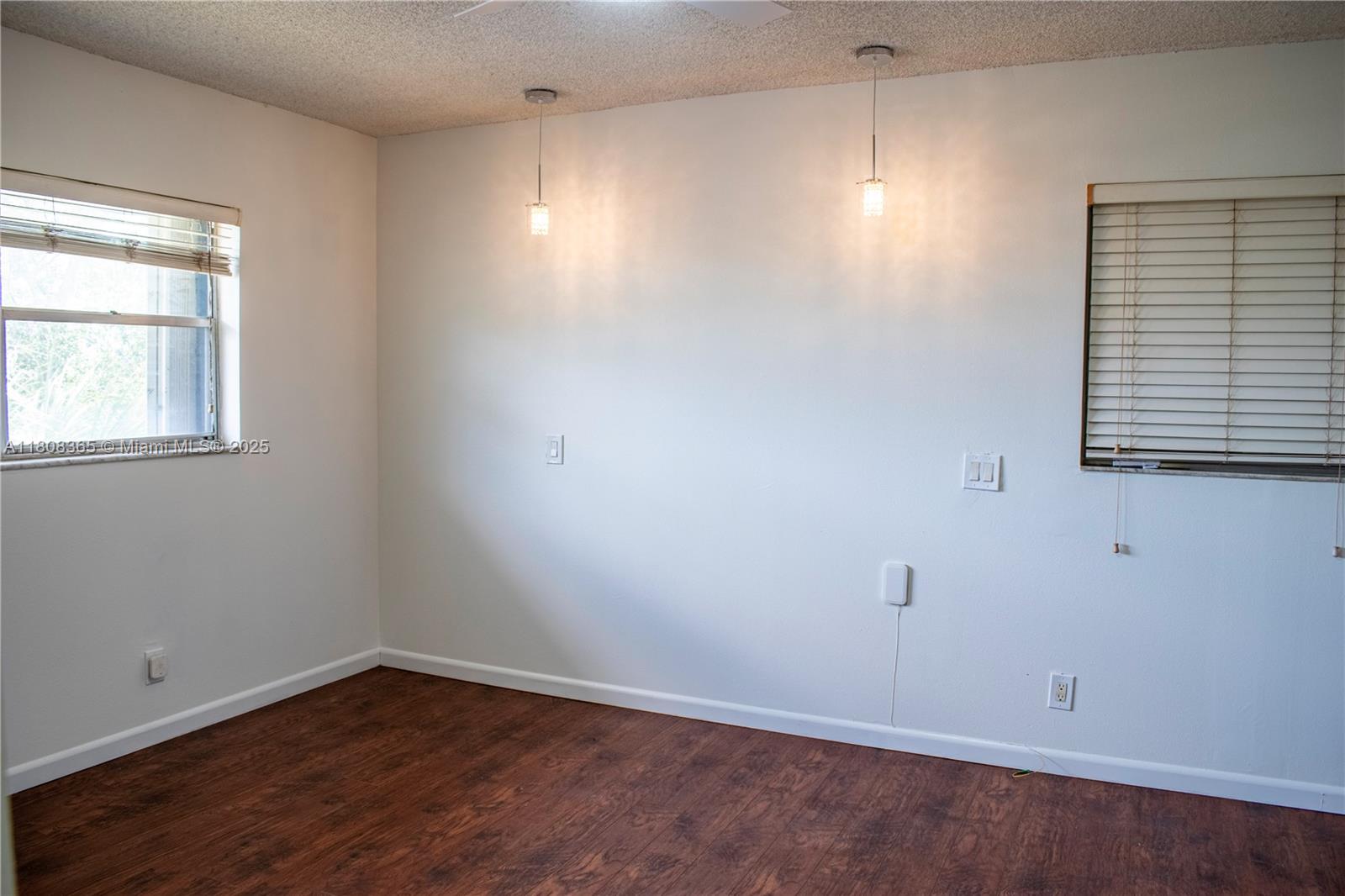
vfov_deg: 47.9
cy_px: 448
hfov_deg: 67.4
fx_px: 1008
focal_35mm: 27
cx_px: 672
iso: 500
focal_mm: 18
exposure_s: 1/200
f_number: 6.3
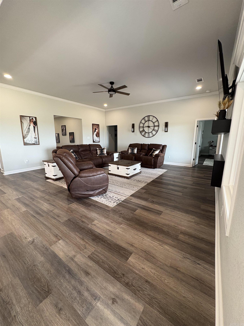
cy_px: 163
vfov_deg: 102.1
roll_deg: +0.1
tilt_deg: -9.2
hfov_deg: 85.7
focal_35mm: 14
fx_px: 132
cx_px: 122
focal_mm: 2.22
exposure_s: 1/60
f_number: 2.2
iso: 200
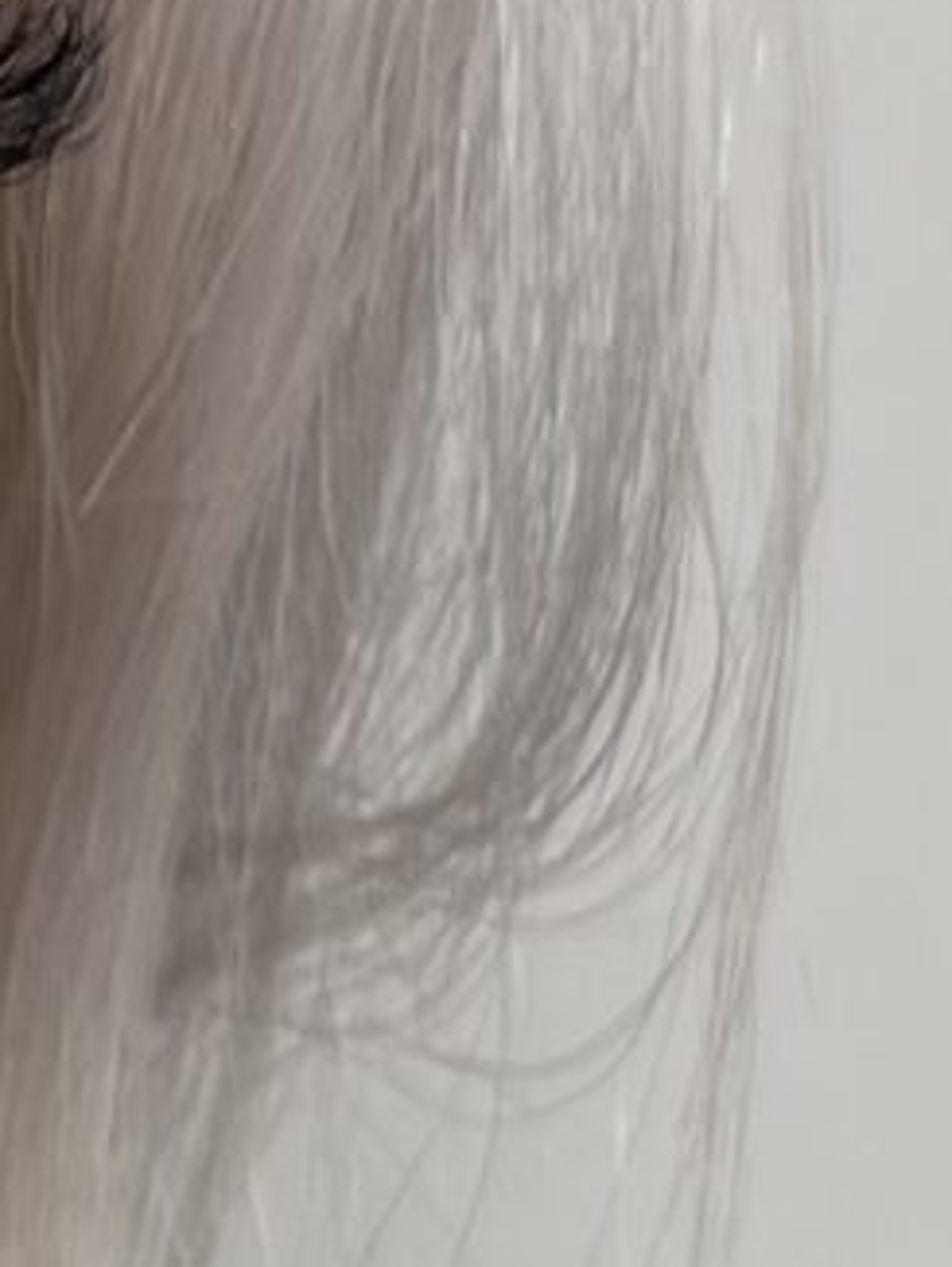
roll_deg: -8.5
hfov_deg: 6.6
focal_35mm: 204
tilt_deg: -11.5
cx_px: -1943
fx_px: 7471
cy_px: 750
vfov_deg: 9.7
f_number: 1.6
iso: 32
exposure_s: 1/472
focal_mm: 5.1
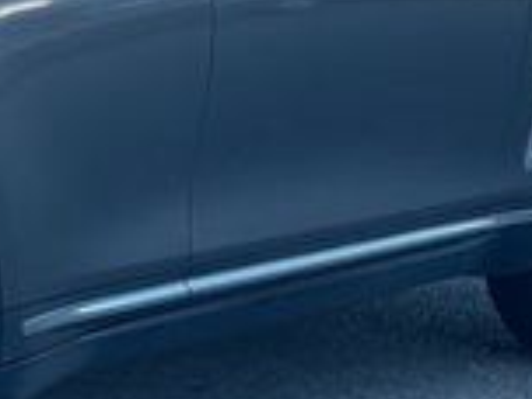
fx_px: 3366
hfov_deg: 8.8
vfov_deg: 6.8
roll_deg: +1.5
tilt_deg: -14.0
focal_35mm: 219
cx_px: -284
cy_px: 91
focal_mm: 6
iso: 25
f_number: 2
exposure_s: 1/372
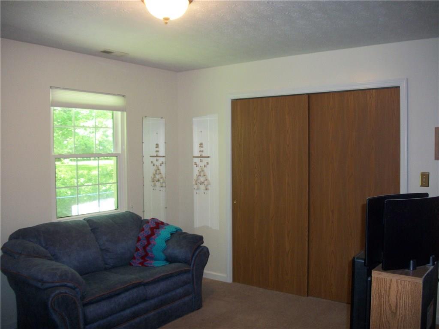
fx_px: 406
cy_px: 164
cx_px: 220
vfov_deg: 44.2
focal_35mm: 32
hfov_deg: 56.8
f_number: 2.9
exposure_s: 1/30
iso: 160
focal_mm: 5.7
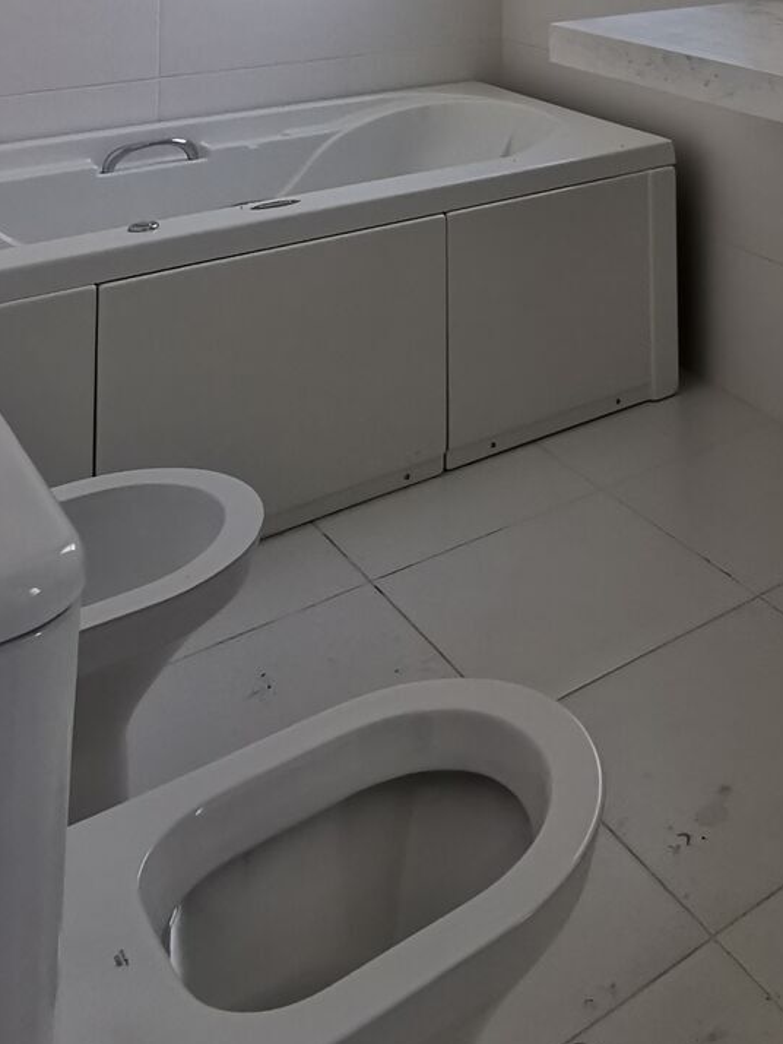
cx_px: 792
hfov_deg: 31.0
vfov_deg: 35.3
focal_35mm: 43
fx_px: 1296
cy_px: -187
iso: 100
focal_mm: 2.35
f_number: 2.2
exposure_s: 1/50
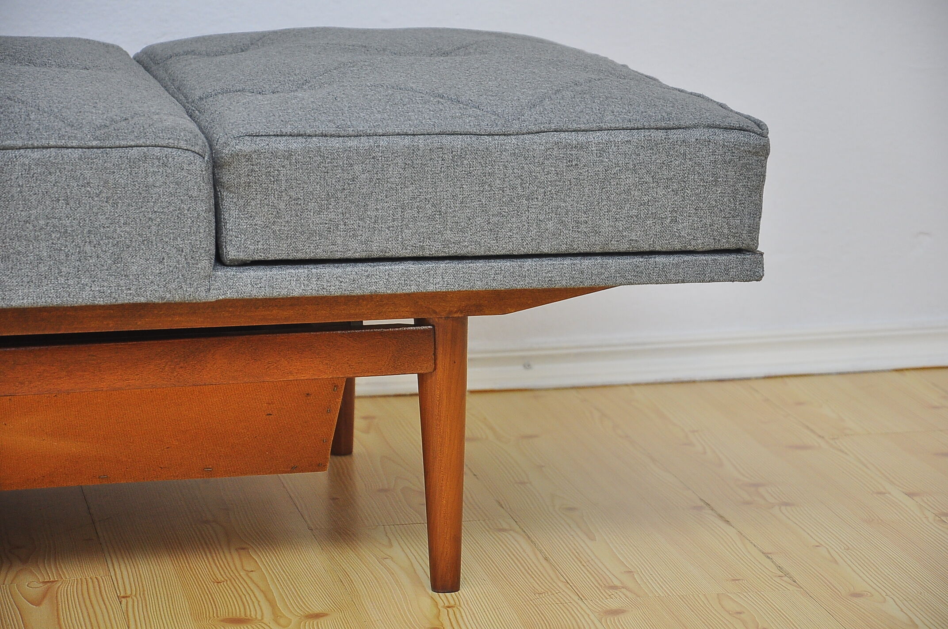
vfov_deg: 9.3
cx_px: 474
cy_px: 314
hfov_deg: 14.0
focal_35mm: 147
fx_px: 3866
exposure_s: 1/200
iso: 400
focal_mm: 98
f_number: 5.6
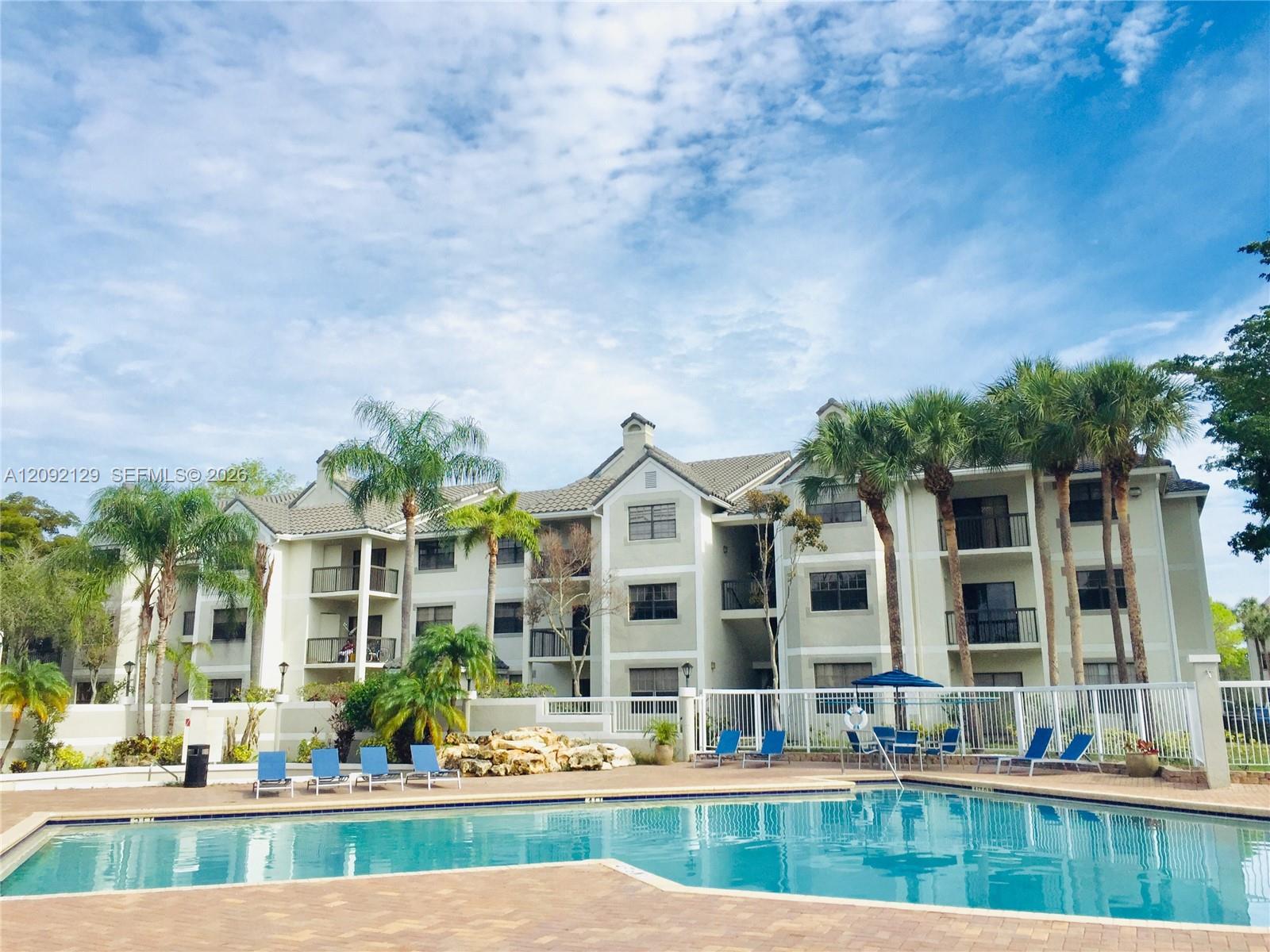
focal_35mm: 29
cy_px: 476
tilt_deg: +12.8
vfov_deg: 48.2
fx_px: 1064
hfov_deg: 61.7
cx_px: 635
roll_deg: -0.6
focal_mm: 4.15
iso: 32
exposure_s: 1/2083
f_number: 2.2
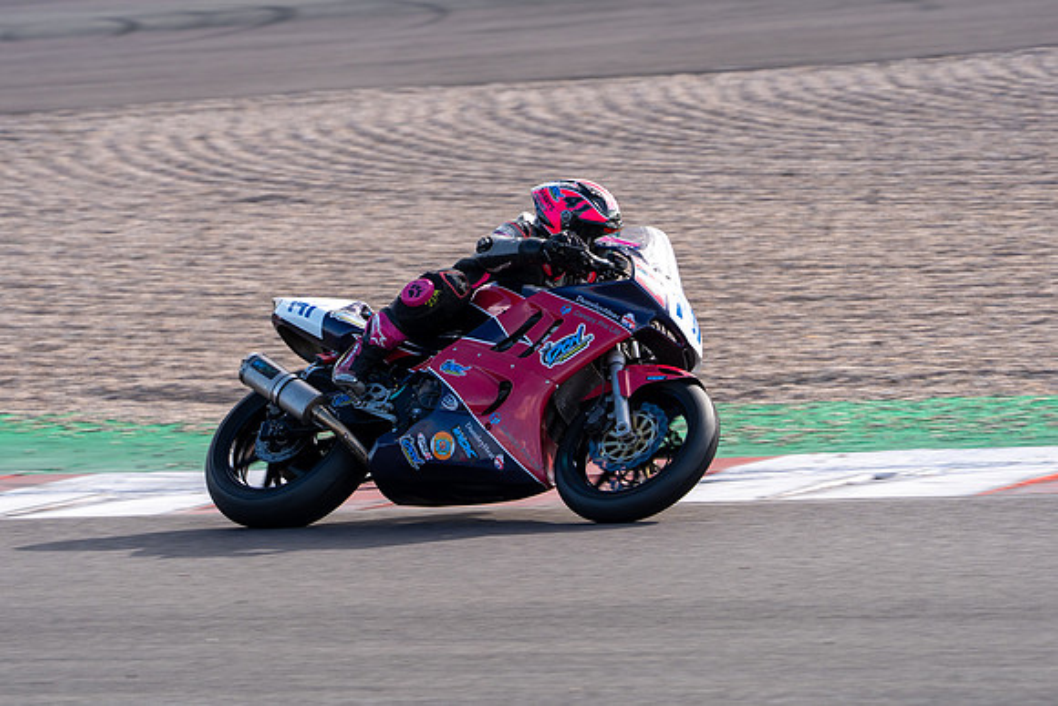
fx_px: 8328
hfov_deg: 7.3
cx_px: 486
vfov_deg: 4.9
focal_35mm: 283
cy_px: 285
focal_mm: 237
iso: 320
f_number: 6.3
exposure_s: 1/500
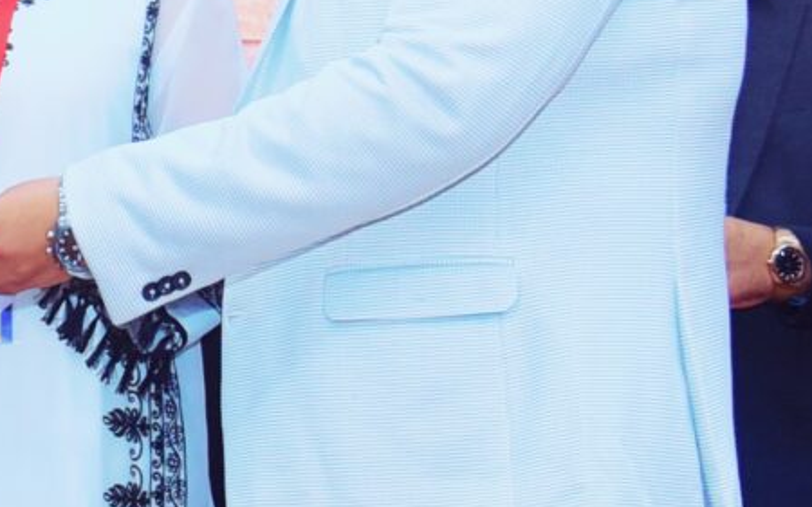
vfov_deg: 6.5
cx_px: -143
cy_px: 156
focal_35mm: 203
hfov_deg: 10.2
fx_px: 4491
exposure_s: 1/100
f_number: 4
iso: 1600
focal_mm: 35
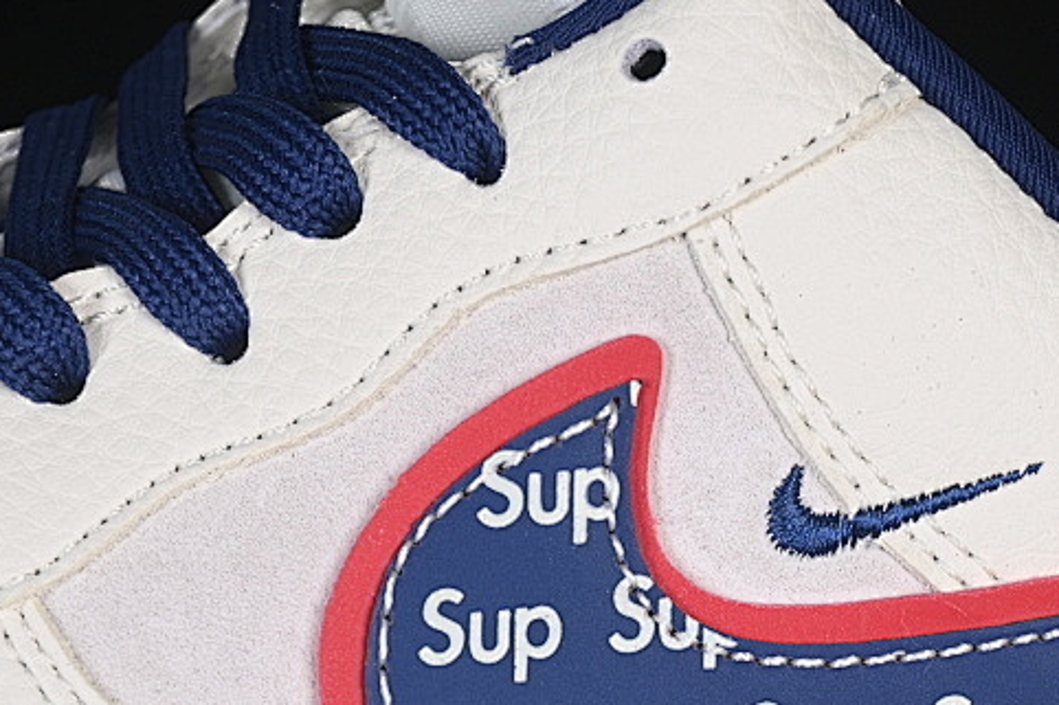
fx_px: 4940
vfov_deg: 8.1
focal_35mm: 168
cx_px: 628
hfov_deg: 12.2
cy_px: 687
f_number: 7.1
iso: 160
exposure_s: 1/80
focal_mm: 50
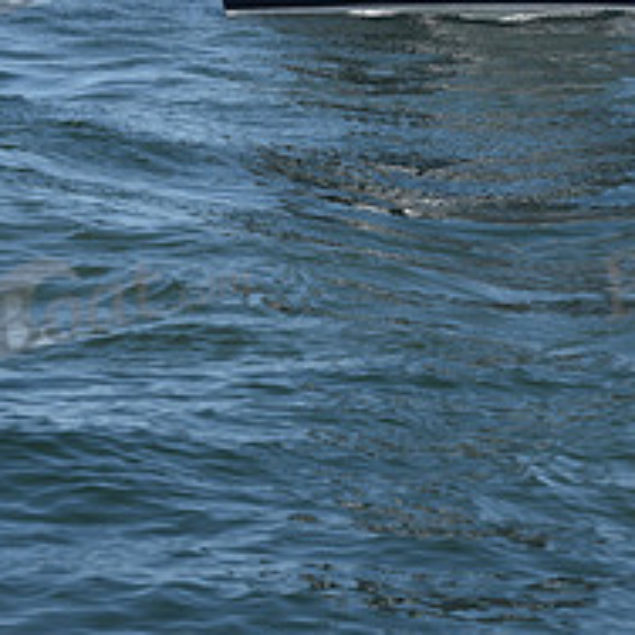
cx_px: 427
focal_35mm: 184
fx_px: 3819
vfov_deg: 9.3
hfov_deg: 9.5
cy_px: -236
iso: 250
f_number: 9
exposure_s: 1/1000
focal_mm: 70
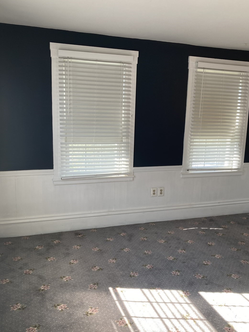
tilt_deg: -10.9
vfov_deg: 58.3
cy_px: 175
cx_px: 126
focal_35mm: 31
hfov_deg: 45.5
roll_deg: -1.0
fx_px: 297
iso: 40
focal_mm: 3.99
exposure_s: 1/120
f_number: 1.8
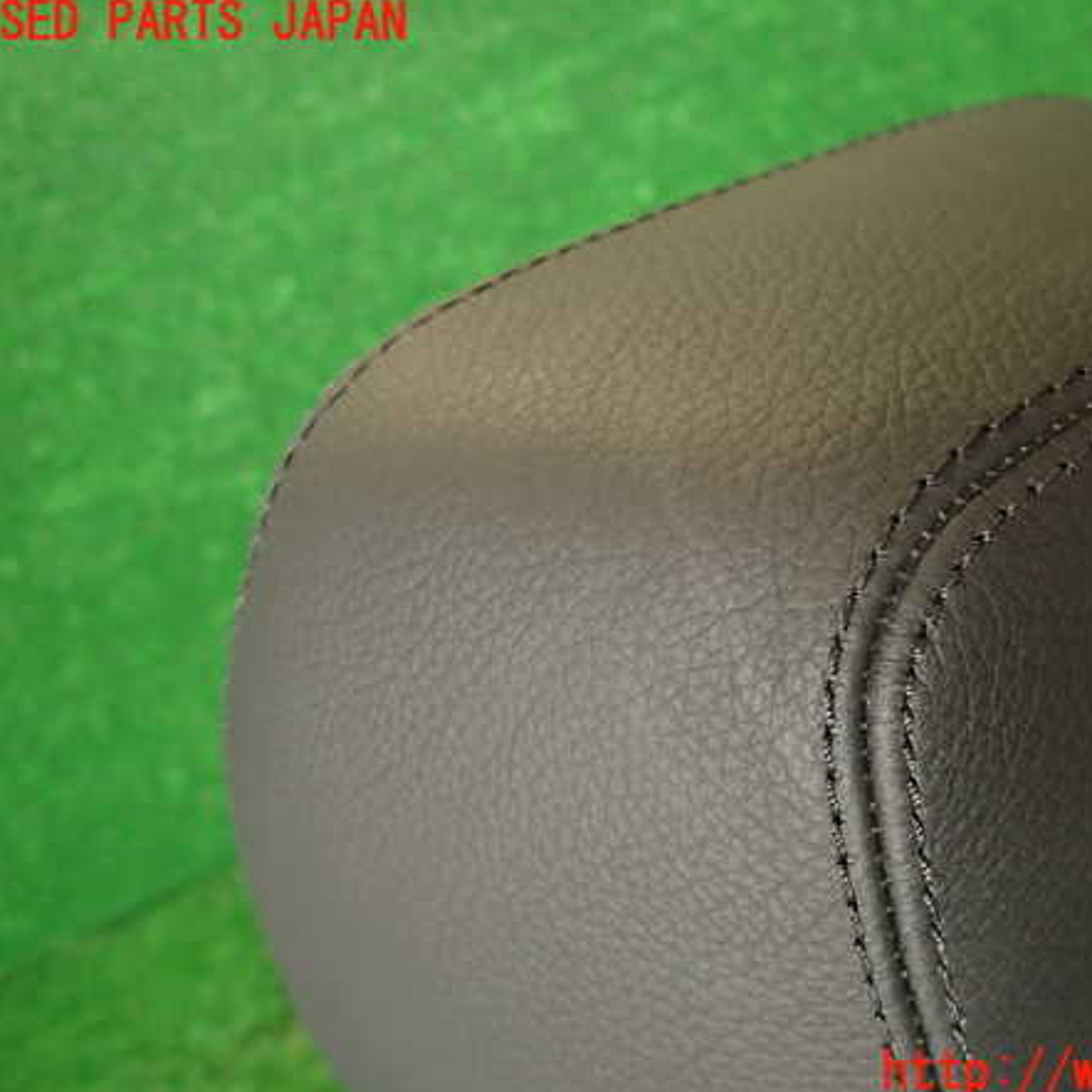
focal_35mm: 30
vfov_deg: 54.0
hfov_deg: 53.3
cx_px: 699
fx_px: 1071
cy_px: 548
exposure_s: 1/60
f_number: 2
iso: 200
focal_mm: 4.5
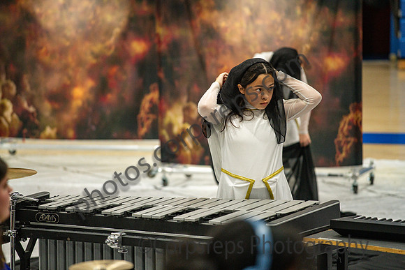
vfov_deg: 6.9
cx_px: 202
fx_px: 2250
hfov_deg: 10.3
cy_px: 135
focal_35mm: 200
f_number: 4
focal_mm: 200
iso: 3600
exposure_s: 1/500
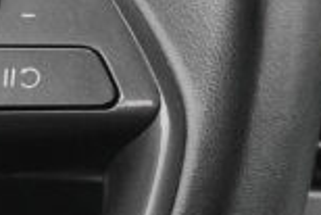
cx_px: -715
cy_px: 24
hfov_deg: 4.3
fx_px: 4043
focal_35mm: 453
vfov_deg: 3.0
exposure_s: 1/100
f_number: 9
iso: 2000
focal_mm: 45
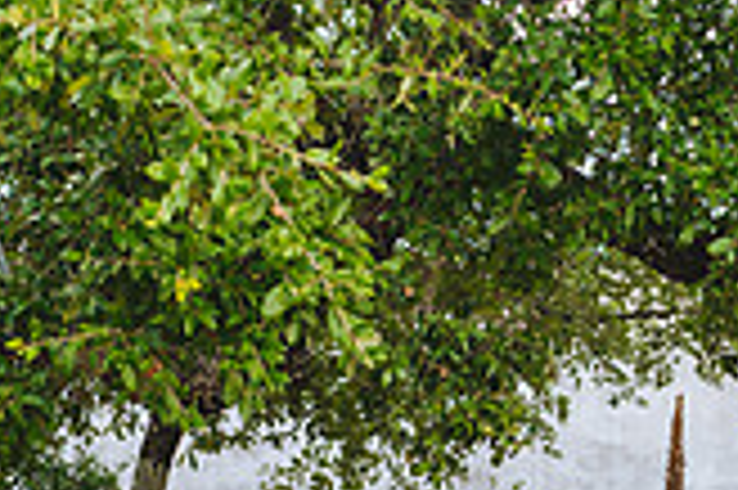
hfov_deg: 18.1
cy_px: 809
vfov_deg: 11.4
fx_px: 2314
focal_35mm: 113
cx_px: 234
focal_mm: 32
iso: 200
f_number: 3.5
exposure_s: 1/160
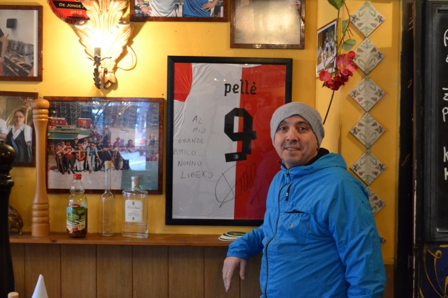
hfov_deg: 41.1
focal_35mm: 48
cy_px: 149
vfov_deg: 28.1
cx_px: 224
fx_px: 597
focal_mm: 32
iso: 3200
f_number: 4.8
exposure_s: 1/25
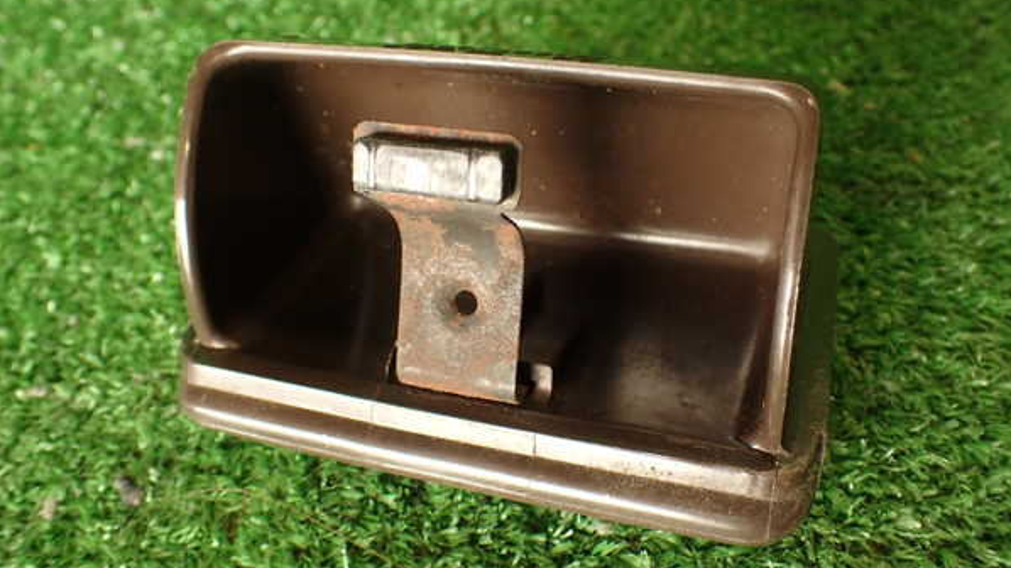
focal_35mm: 35
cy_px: 260
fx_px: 938
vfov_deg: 33.7
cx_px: 506
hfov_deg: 56.6
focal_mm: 5.79
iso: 200
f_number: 2.4
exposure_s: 1/60
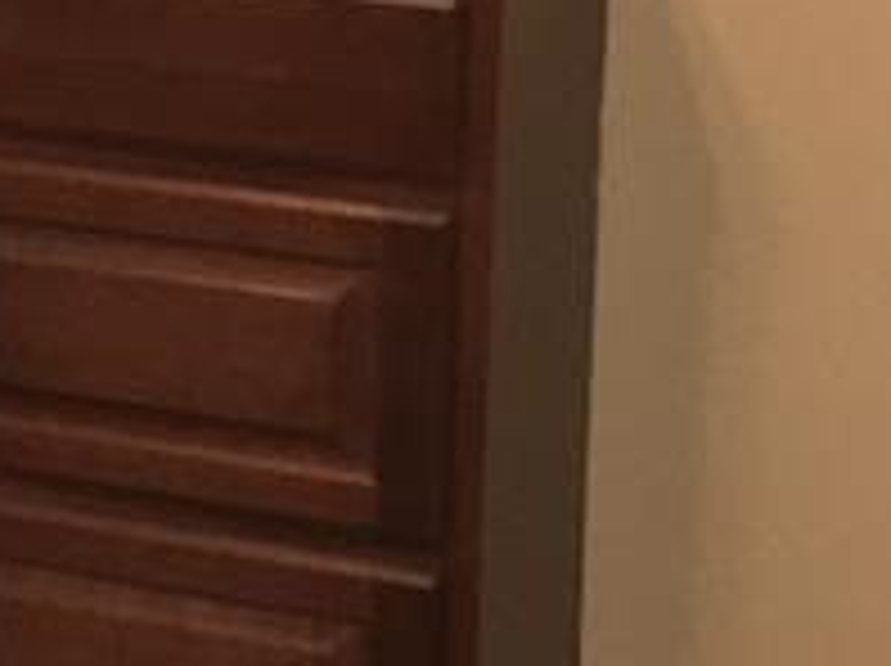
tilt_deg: -11.5
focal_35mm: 150
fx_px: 3856
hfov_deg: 11.0
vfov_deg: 9.7
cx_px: -1274
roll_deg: +2.5
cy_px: -162
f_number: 2.2
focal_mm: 4.15
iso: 80
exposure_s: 1/30
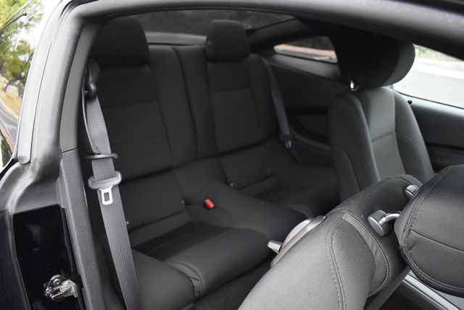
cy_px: 155
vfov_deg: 48.0
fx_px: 348
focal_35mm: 27
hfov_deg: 67.4
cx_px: 232
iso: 1600
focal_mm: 18
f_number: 3.5
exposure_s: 1/125
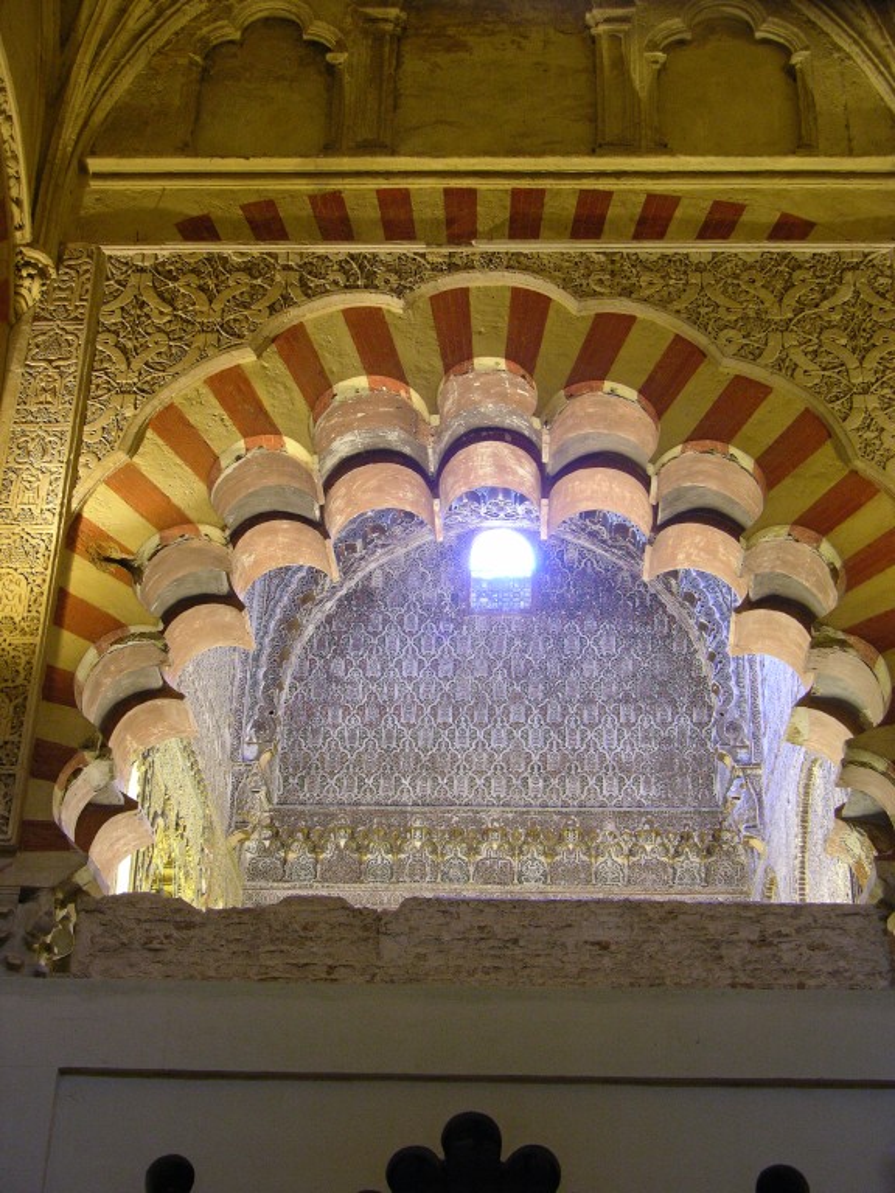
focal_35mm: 54
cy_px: 596
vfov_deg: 35.5
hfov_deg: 27.0
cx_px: 448
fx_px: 1862
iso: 200
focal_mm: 13.7
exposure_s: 1/2.1
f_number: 3.1
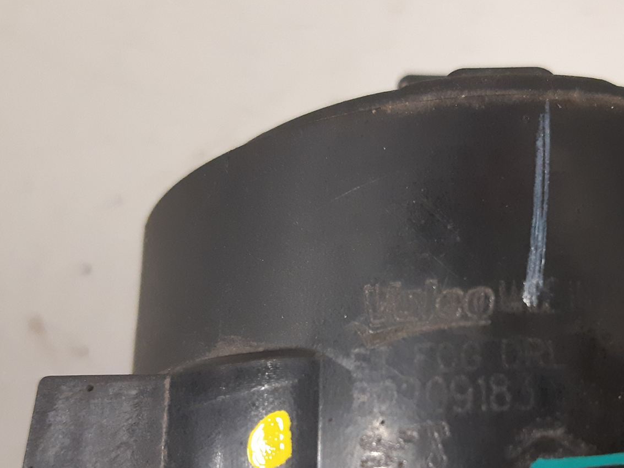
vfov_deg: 30.5
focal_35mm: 47
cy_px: 340
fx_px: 847
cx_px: 405
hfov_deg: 40.0
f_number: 1.7
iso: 250
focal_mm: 3.93
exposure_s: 1/50
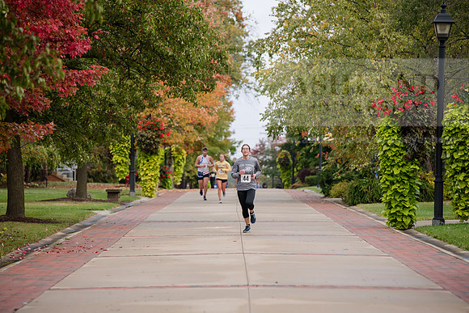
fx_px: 2541
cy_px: 156
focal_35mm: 195
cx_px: 234
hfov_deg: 10.5
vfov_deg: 7.0
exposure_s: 1/500
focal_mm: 195
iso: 500
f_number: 5
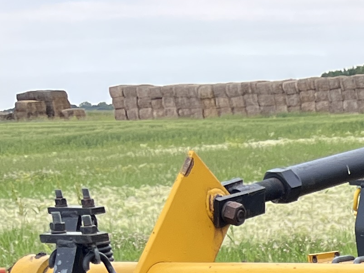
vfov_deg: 9.9
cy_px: 652
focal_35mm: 131
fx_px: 1378
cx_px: 793
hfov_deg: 12.6
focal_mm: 5.1
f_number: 1.6
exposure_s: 1/544
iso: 50
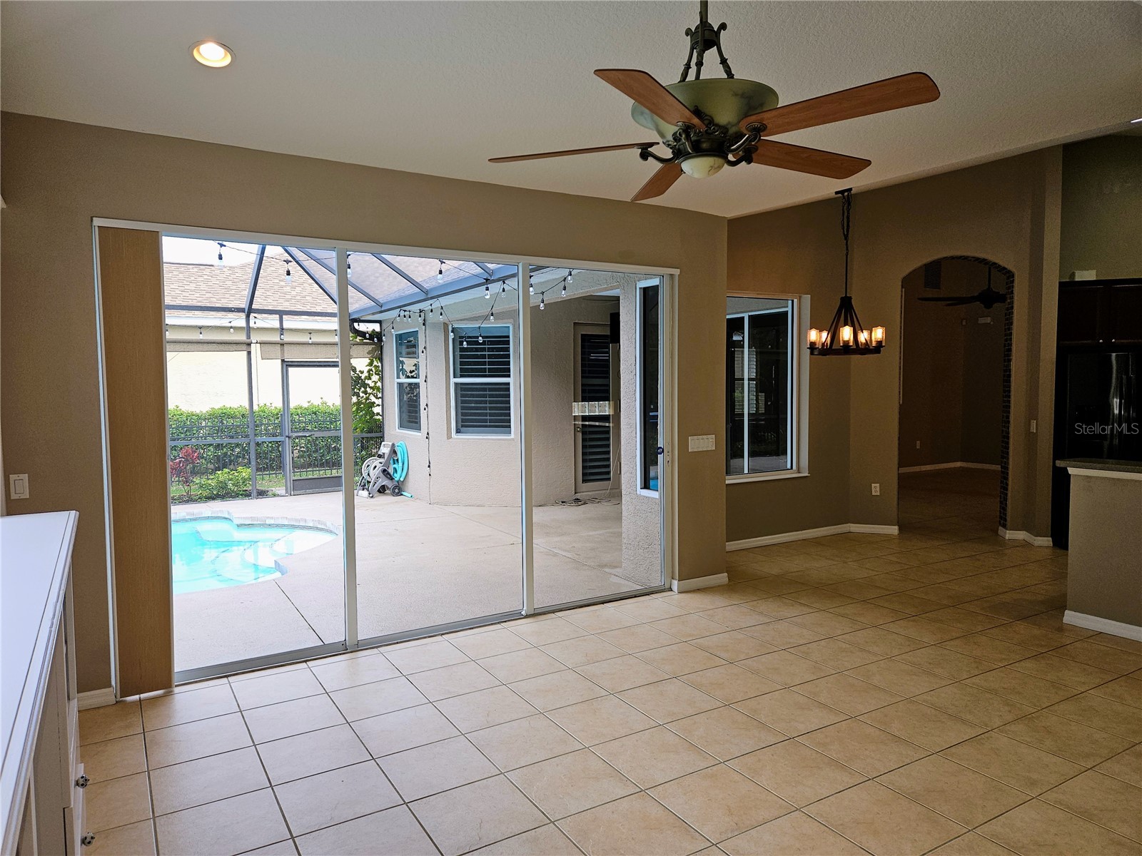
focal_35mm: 23
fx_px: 759
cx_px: 571
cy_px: 428
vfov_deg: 58.9
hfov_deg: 73.9
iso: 25
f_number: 1.8
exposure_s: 1/60
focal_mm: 5.4
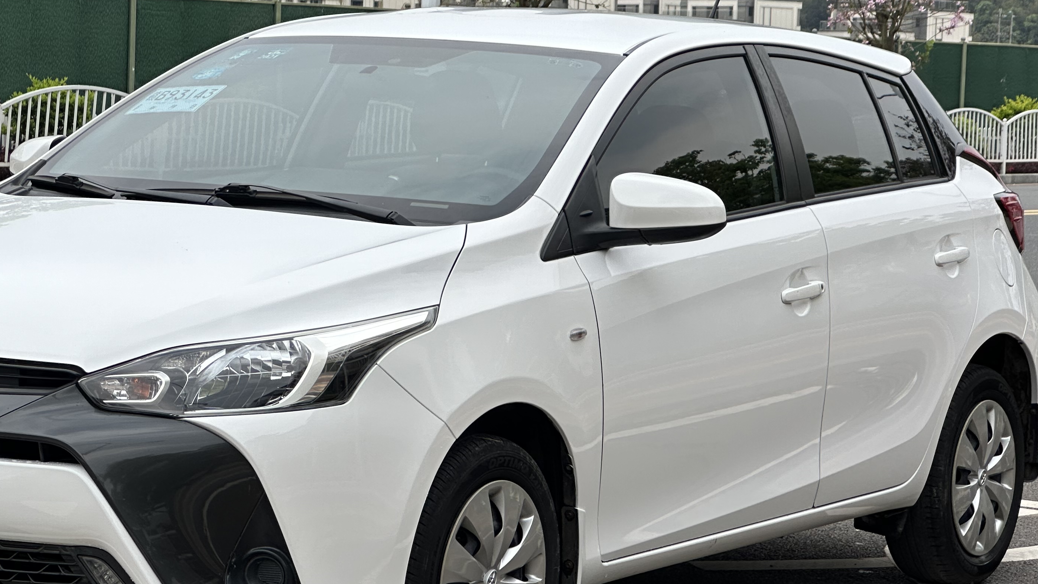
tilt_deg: -2.1
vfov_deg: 10.0
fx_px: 3330
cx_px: 383
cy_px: 254
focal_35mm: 121
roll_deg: -2.0
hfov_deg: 17.7
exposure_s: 1/249
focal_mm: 9
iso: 32
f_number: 2.8
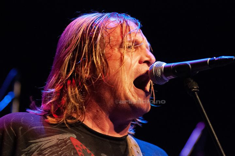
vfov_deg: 11.4
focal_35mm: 120
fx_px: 782
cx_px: 118
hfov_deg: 17.1
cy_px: 78
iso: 2500
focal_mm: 80
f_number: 3.5
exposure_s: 1/125
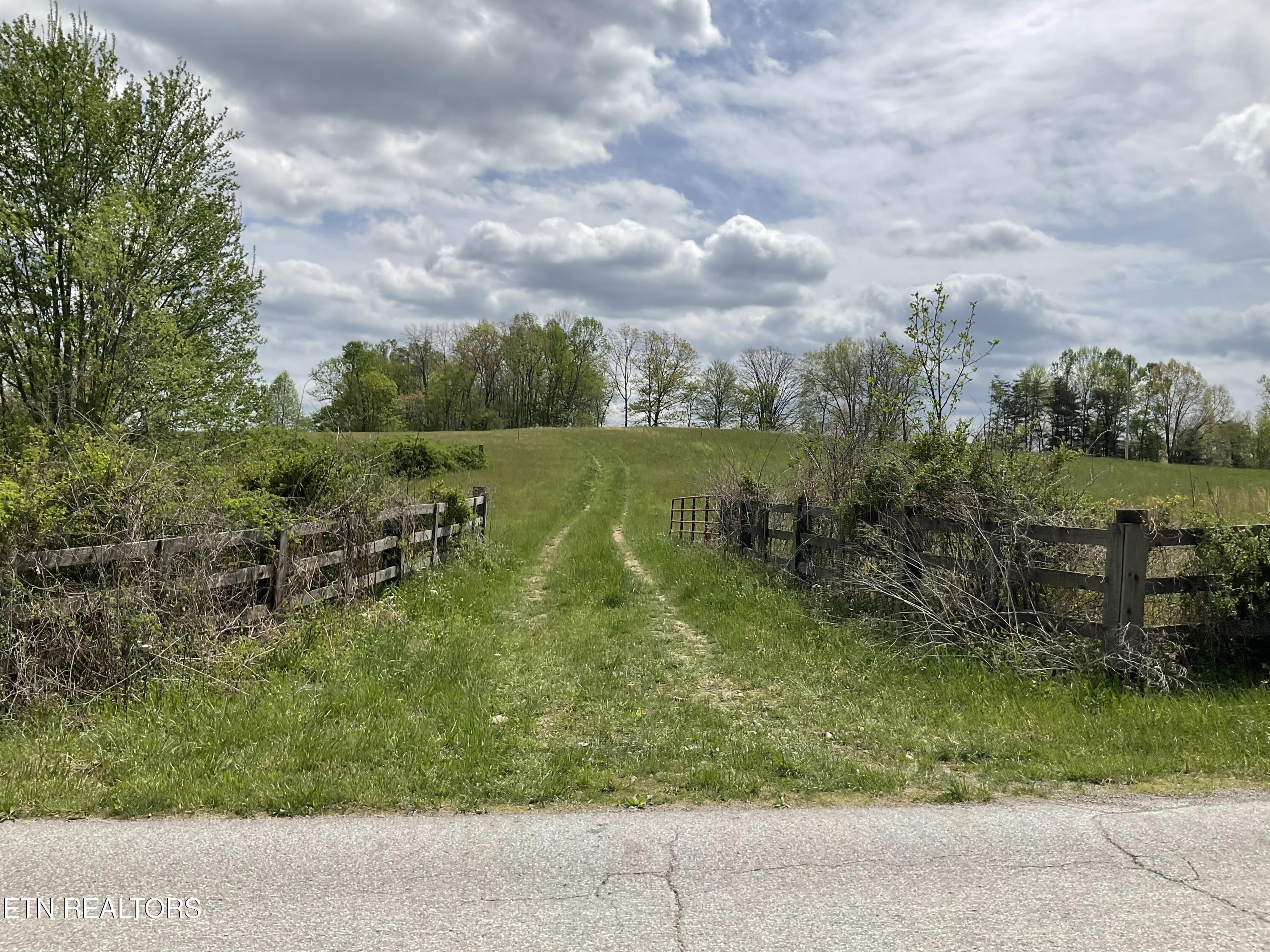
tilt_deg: +1.6
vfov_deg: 48.2
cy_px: 476
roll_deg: -3.3
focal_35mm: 29
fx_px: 1064
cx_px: 635
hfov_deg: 61.7
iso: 16
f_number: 1.8
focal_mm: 3
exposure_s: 1/4065
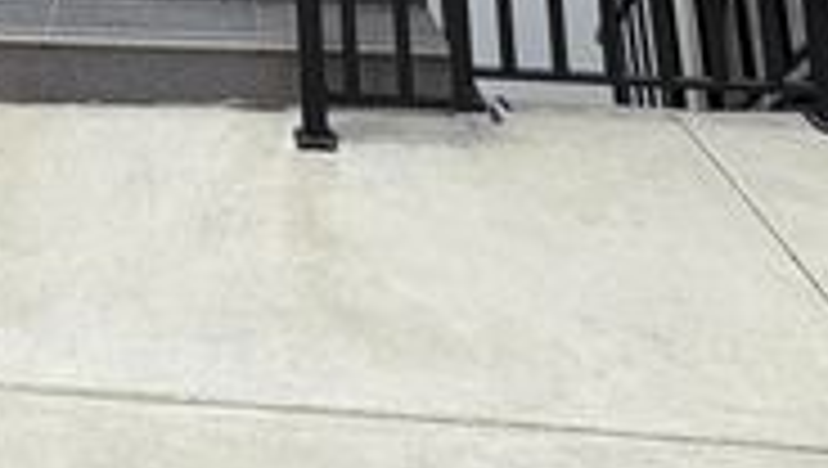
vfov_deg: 15.2
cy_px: -608
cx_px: 40
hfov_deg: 36.0
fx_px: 1165
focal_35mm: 53
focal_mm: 2.22
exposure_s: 1/899
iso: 40
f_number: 2.2
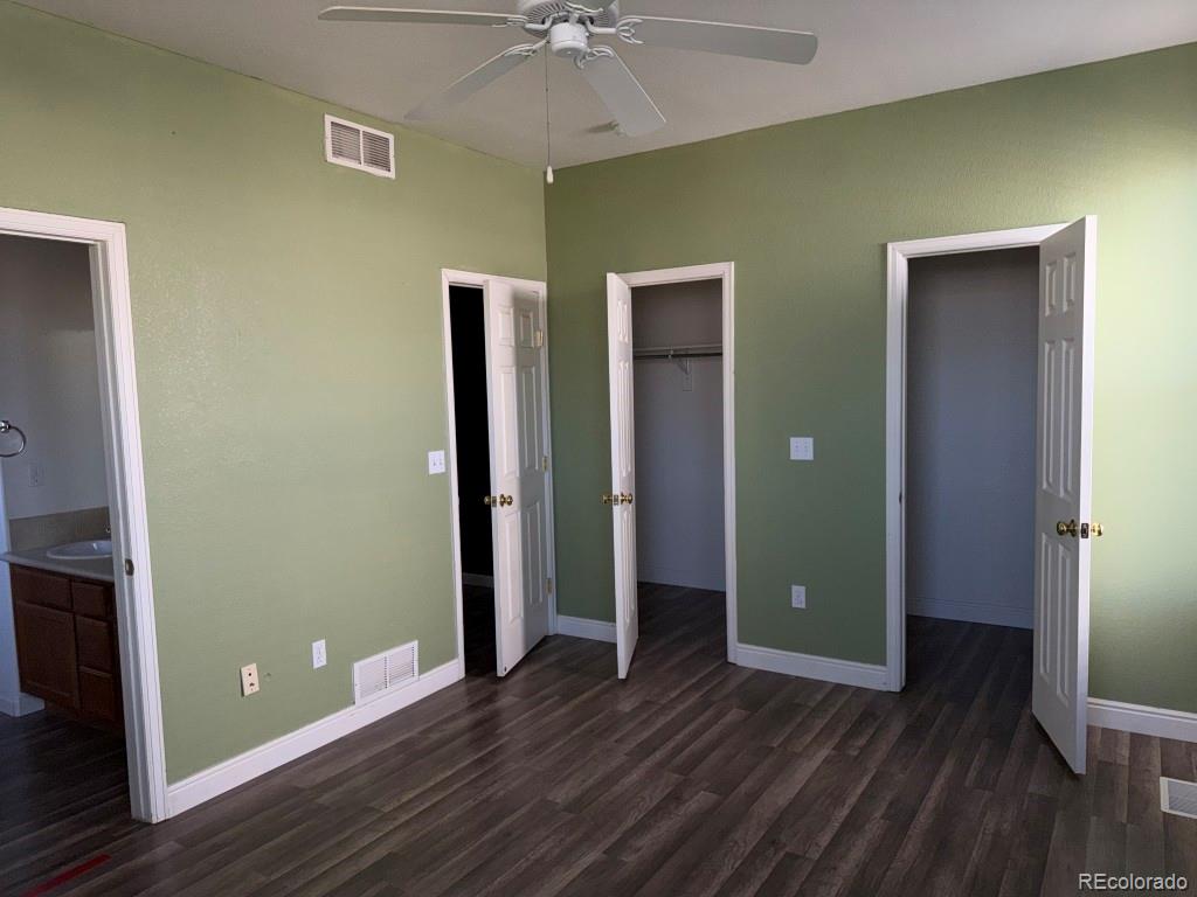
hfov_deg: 71.6
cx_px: 598
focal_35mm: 24
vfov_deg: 56.8
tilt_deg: -5.4
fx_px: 830
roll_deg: +1.9
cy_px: 448
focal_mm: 6.76
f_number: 1.78
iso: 50
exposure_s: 1/243
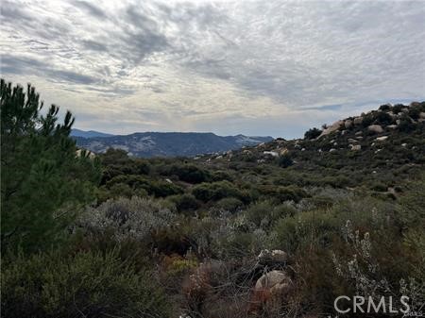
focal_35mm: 26
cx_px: 212
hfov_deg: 67.3
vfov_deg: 53.0
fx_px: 319
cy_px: 159
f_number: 1.6
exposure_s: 1/9091
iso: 50
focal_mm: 5.1
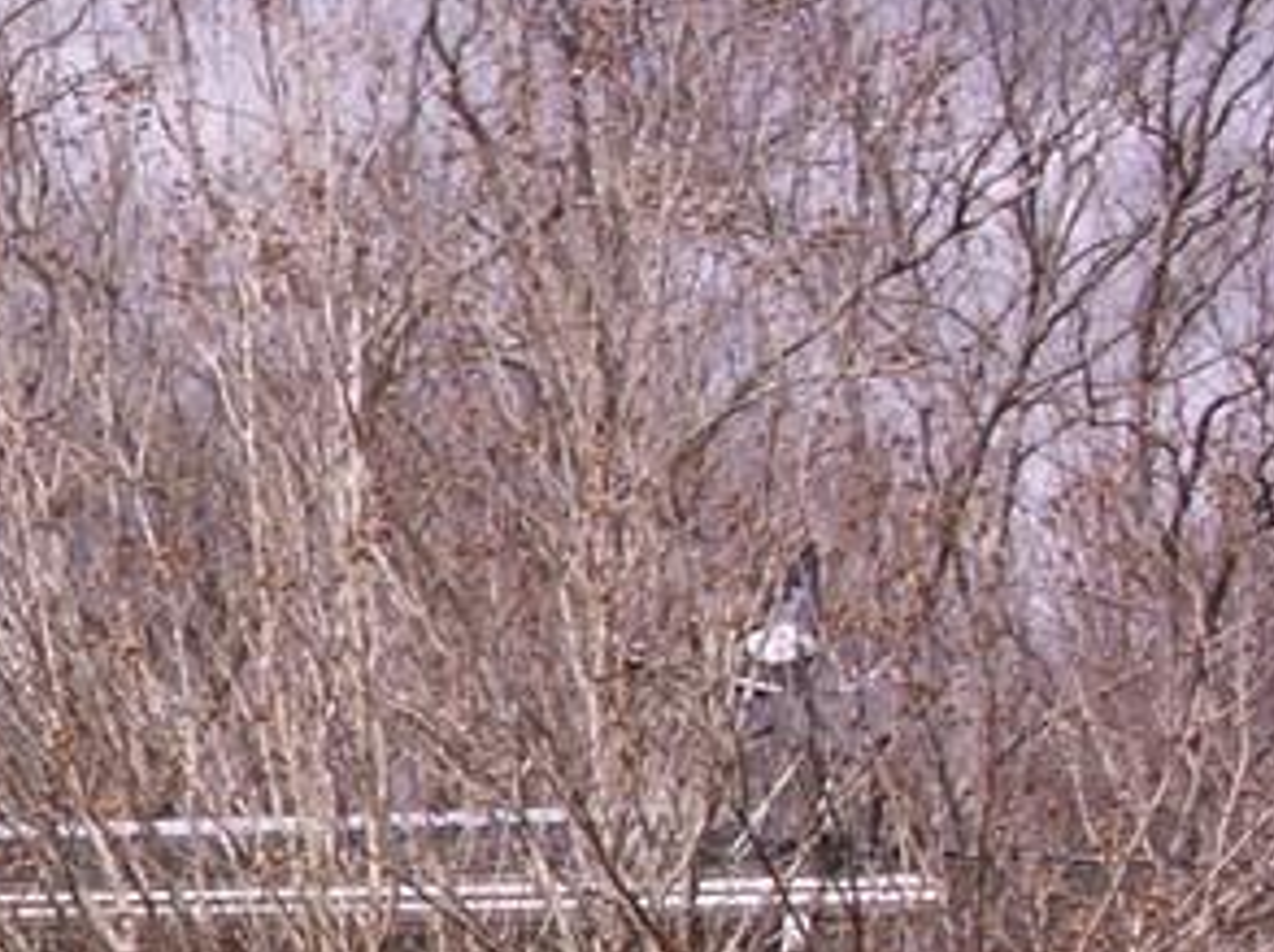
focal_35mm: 126
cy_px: 1074
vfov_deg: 11.5
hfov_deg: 14.3
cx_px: -830
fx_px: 4632
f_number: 8
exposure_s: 1/400
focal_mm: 9.26
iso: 64
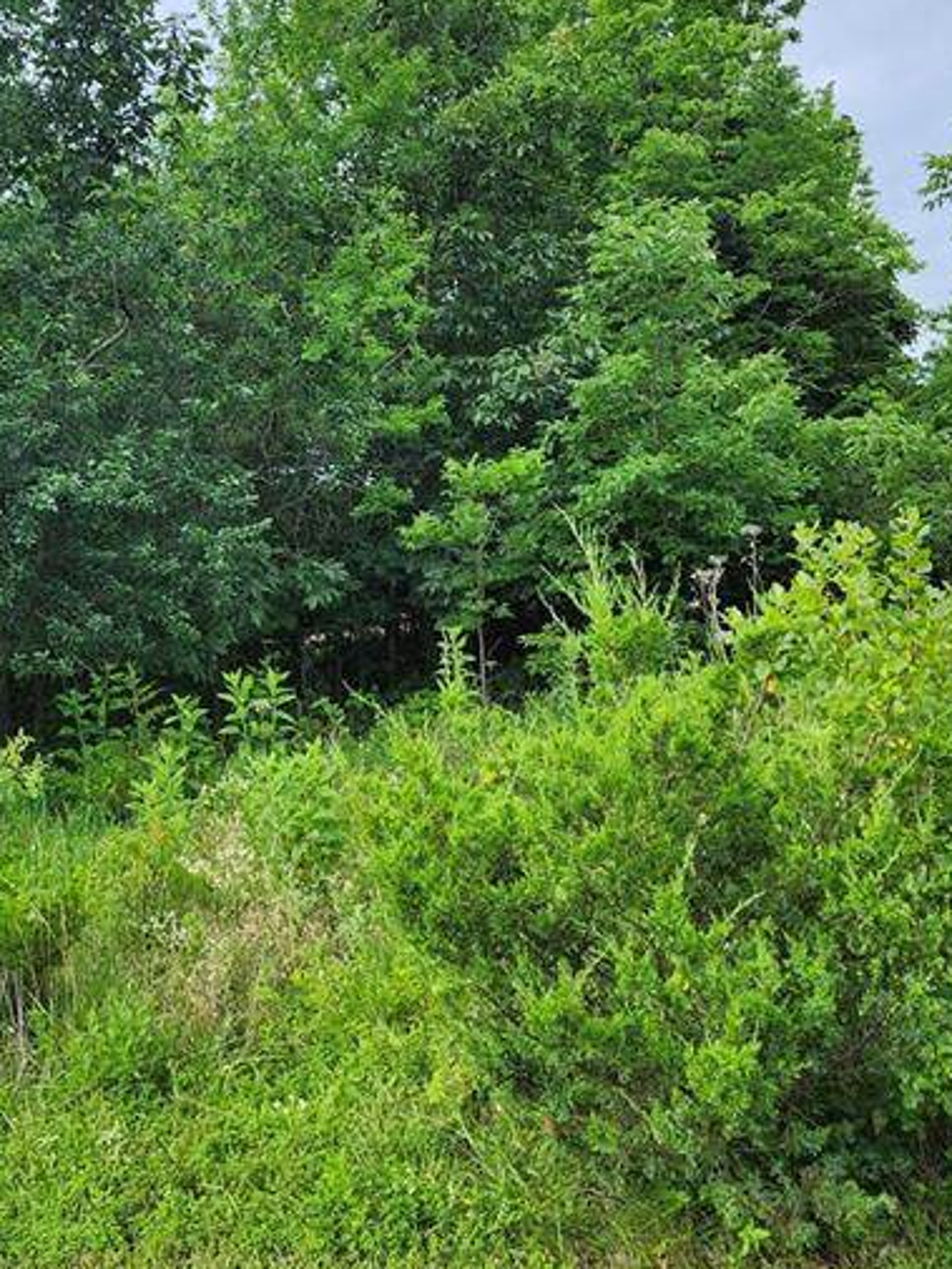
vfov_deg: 52.6
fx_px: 1283
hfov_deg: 39.8
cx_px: 261
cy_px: 593
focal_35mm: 35
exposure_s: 1/351
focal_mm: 5.54
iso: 25
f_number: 1.8
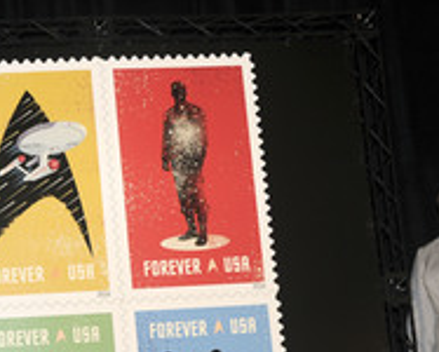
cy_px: 347
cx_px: -26
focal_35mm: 79
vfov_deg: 18.9
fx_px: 1027
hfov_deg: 22.9
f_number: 5.6
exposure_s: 1/250
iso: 800
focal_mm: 35
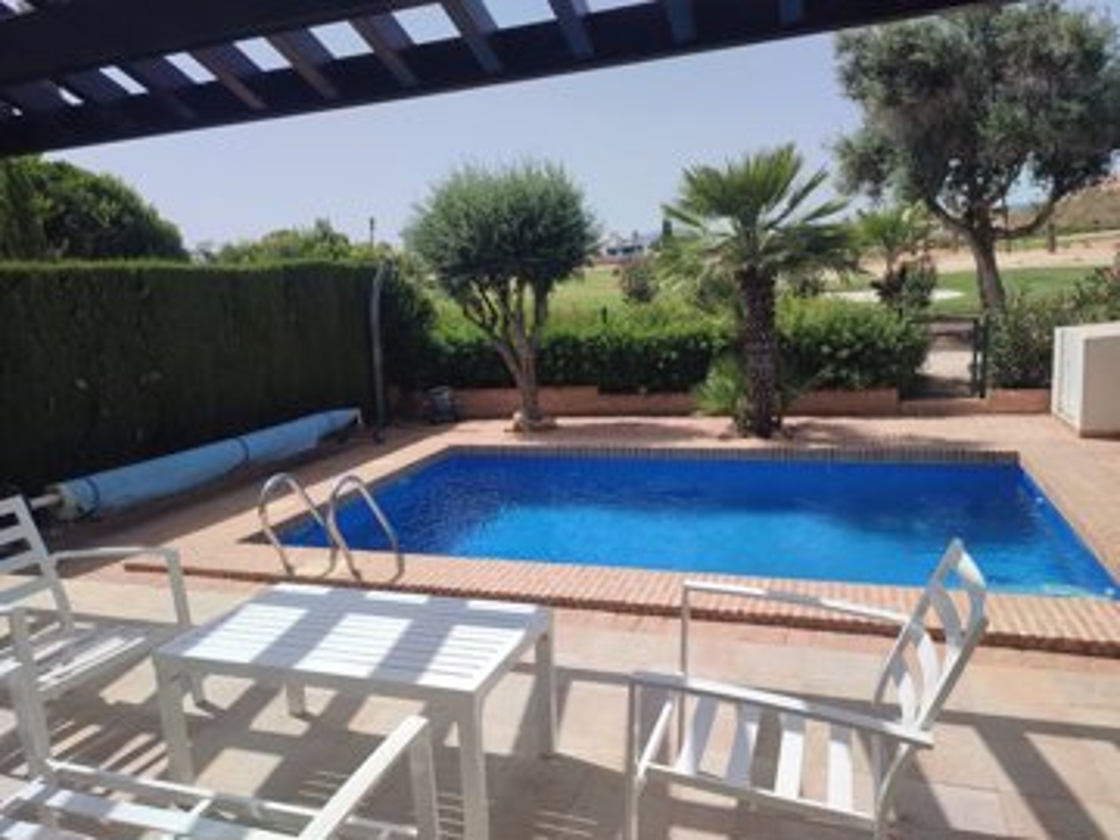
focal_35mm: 25
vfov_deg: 54.9
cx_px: 560
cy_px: 420
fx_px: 809
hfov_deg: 69.4
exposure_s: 1/887
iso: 50
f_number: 1.9
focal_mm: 6.04
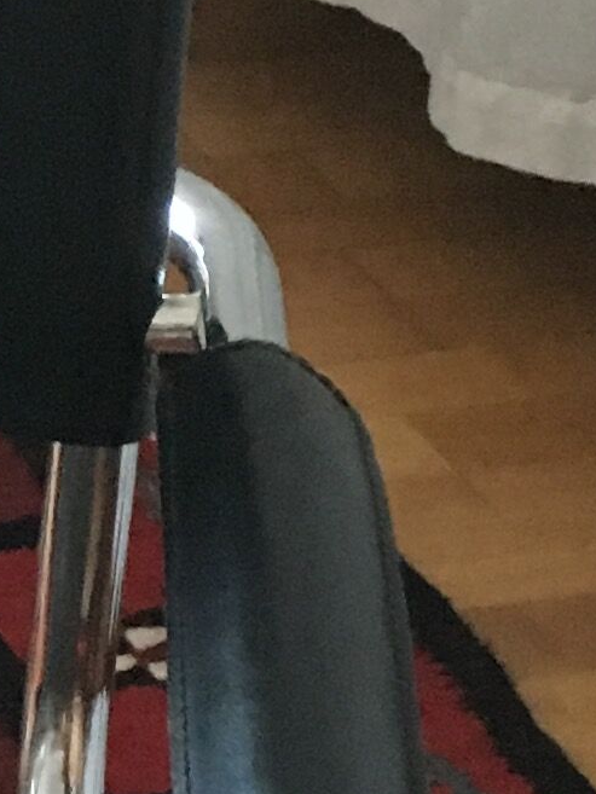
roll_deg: +1.3
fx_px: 4085
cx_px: -820
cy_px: 651
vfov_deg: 11.1
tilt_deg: -30.4
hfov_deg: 7.8
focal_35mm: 178
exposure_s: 1/17
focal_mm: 4.15
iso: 250
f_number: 2.2
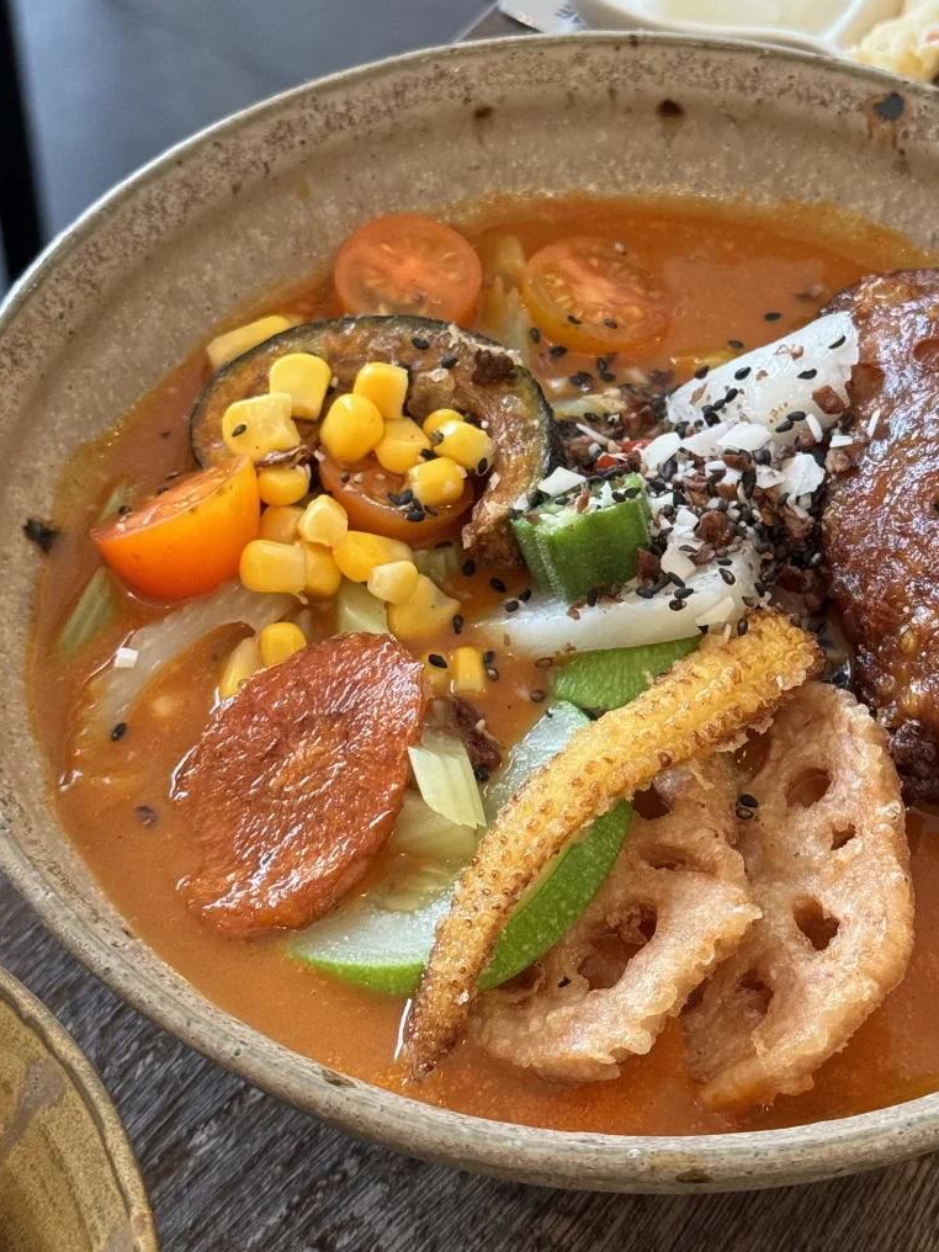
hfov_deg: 21.5
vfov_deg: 28.5
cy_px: 486
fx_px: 2459
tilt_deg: -49.6
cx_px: 631
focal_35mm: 68
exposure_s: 1/33
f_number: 1.78
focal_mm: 6.76
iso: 250
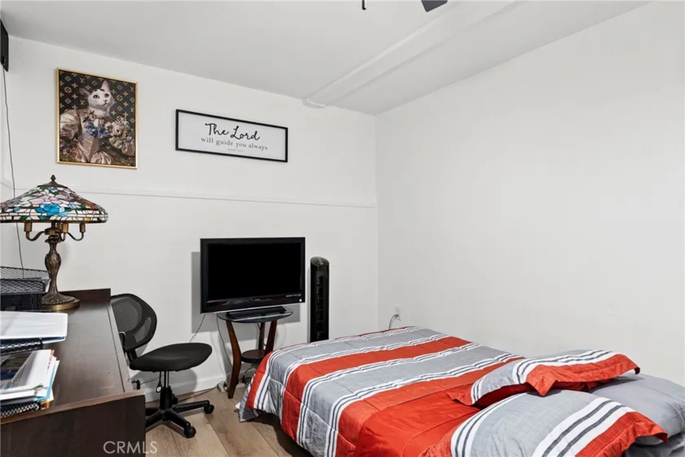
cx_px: 342
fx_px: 381
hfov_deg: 84.0
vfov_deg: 61.9
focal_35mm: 20
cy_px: 228
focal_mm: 20
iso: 250
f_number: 8
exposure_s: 4
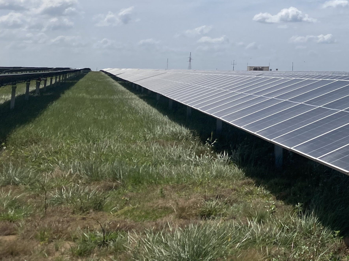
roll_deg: -0.9
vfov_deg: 21.8
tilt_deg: +9.6
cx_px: 389
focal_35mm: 64
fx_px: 645
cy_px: -21
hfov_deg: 27.5
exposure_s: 1/4808
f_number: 1.8
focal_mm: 3.99
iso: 20
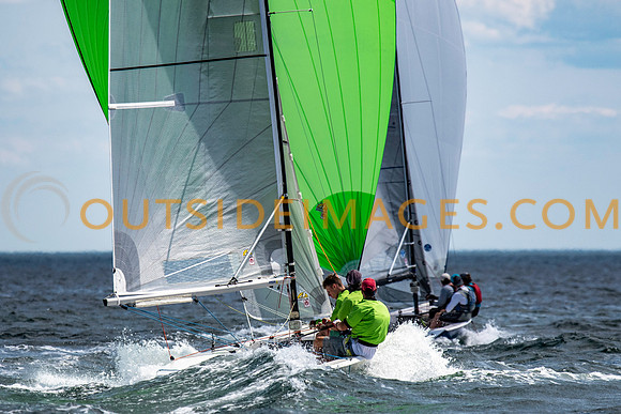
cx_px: 275
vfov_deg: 2.6
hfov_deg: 3.9
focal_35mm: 526
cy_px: 232
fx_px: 9067
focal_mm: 300
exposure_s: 1/5000
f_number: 5
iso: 500
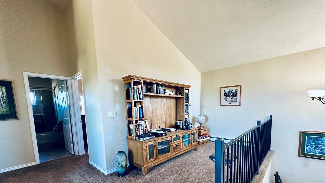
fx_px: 138
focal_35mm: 16
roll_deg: +1.6
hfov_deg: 99.4
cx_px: 160
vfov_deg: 65.0
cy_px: 125
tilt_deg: -6.3
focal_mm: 2.22
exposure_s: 1/60
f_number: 2.2
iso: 320
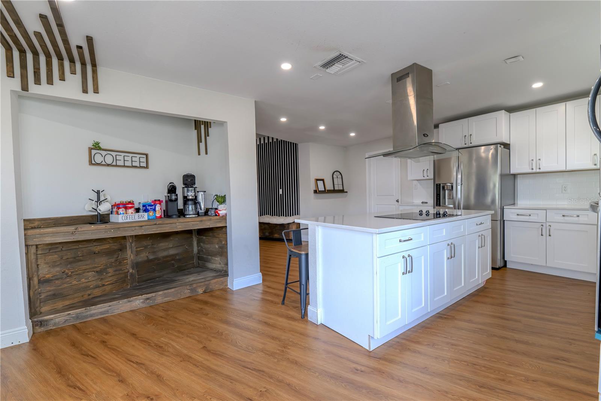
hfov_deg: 96.7
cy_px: 200
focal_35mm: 16
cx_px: 300
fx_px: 267
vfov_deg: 73.7
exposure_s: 1/200
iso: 500
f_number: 7.1
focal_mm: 16
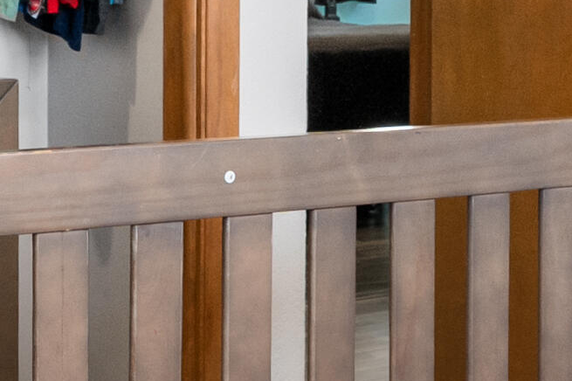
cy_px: -33
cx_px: 346
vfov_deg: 12.2
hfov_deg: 18.6
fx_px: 1747
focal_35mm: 110
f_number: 7.1
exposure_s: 1/20
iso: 320
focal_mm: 16
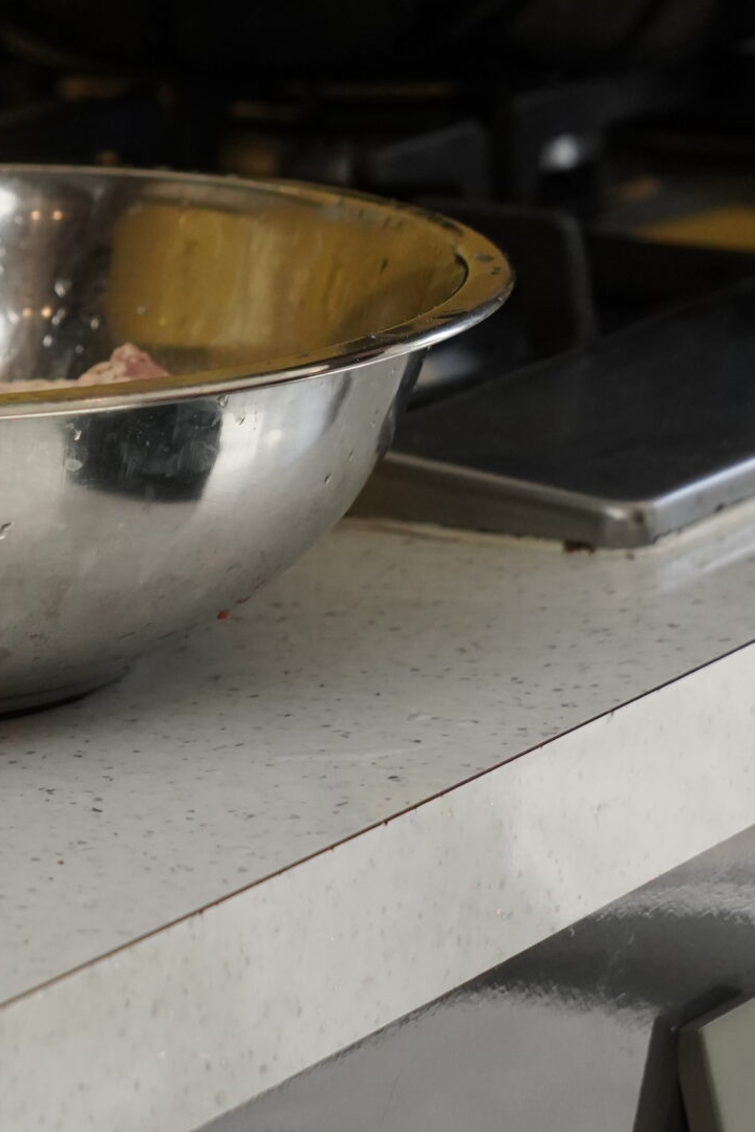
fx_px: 5222
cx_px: 12
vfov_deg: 12.2
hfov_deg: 8.2
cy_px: -106
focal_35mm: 166
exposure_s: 1/1000
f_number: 6.3
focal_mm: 70
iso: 2500
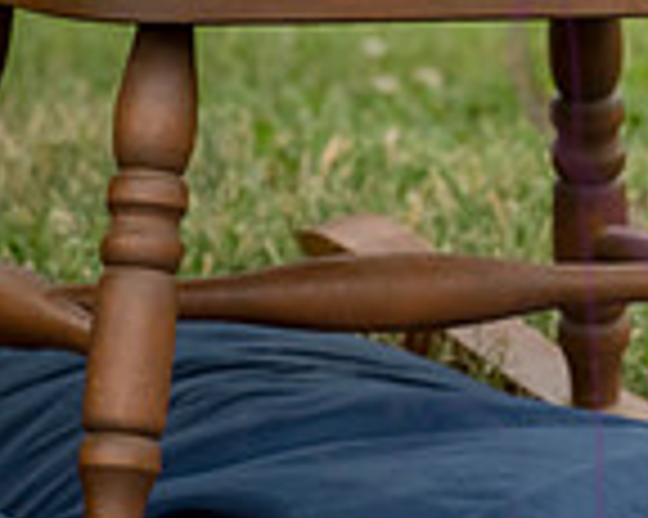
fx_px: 9468
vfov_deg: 3.1
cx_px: 1255
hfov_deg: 3.9
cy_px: -1
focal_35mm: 494
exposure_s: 1/320
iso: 500
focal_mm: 120
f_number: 9
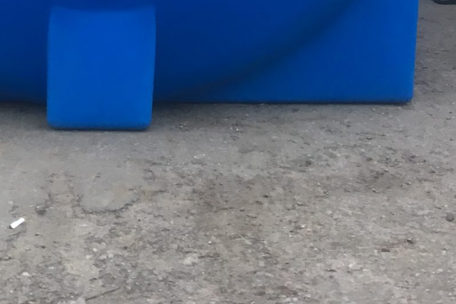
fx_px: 1241
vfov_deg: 12.8
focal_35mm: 98
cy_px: -217
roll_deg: +0.0
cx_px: 98
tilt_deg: +1.0
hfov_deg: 20.6
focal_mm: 4.15
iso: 25
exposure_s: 1/33
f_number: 2.2
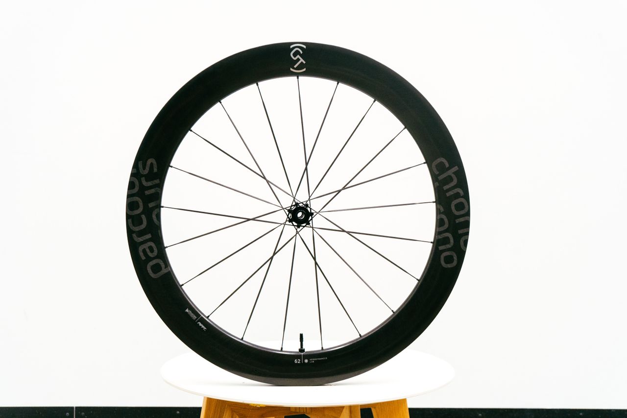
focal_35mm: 48
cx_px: 314
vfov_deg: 28.1
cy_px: 209
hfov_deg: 41.1
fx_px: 836
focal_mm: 48
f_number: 8
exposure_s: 1/125
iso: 3200
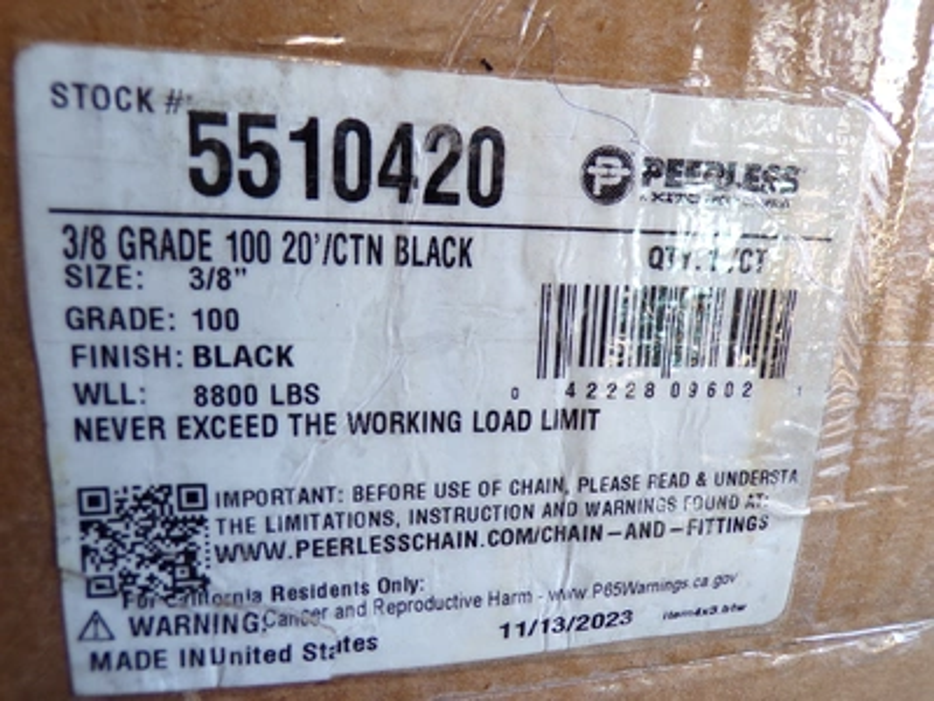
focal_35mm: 24
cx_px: 467
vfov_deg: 56.8
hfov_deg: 71.6
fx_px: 648
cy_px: 350
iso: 100
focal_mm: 4.3
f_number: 3
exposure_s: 1/34
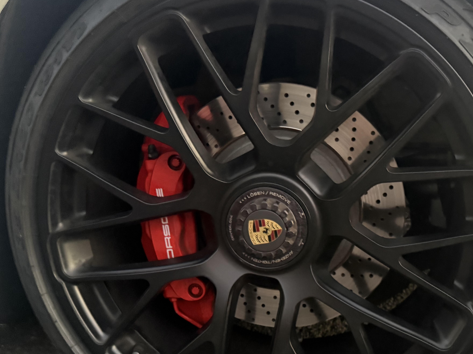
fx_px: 533
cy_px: 202
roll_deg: -3.7
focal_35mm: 39
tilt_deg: -11.7
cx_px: 298
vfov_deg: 36.7
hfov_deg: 47.4
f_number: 1.78
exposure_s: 1/30
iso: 1250
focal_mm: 6.76
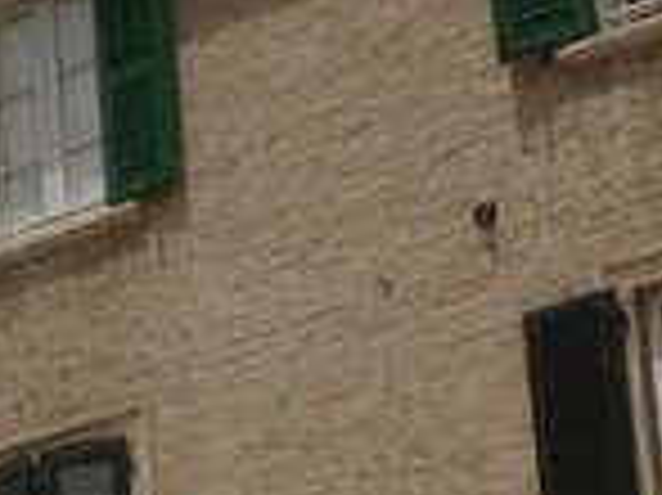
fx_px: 3325
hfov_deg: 9.6
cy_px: 742
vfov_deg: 8.3
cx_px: -1099
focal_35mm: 174
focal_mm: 4.3
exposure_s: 1/1600
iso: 100
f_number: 4
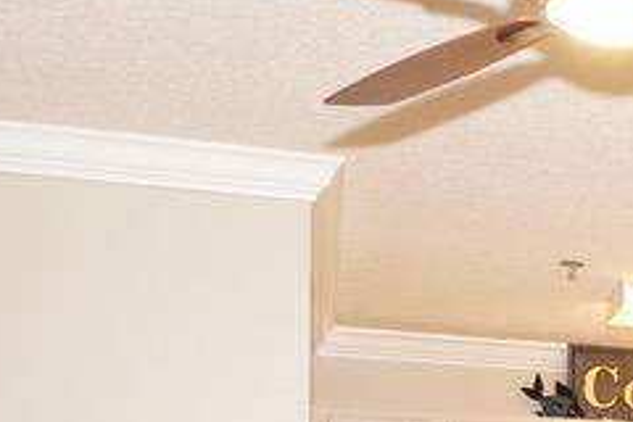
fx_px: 1688
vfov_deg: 13.1
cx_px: 1055
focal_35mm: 96
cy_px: 719
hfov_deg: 18.0
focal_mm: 12
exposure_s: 1/60
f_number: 4
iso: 320
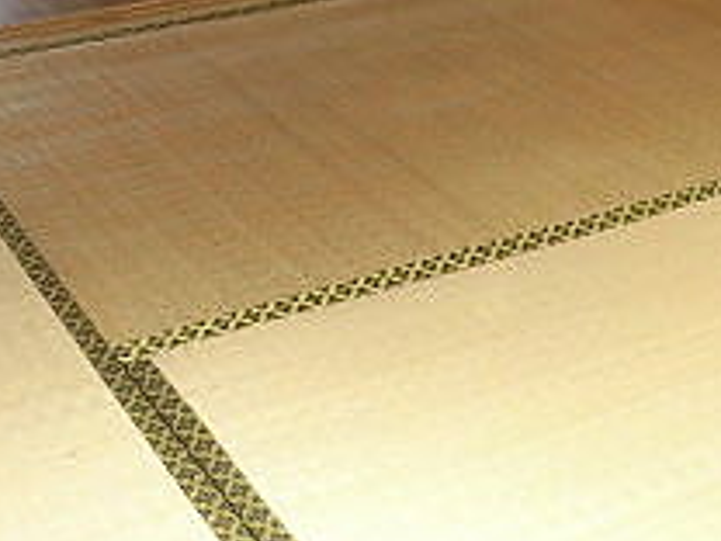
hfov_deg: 26.2
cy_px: -253
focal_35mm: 74
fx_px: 1541
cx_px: 243
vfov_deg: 17.9
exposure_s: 1/60
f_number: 3.1
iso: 100
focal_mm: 4.3
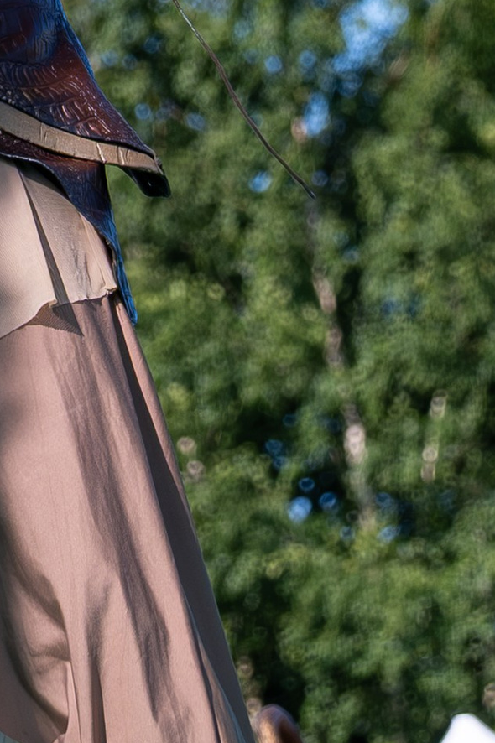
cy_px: -362
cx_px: 347
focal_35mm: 540
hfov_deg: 2.5
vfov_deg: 3.8
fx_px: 11145
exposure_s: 1/1000
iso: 160
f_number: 4.5
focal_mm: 55
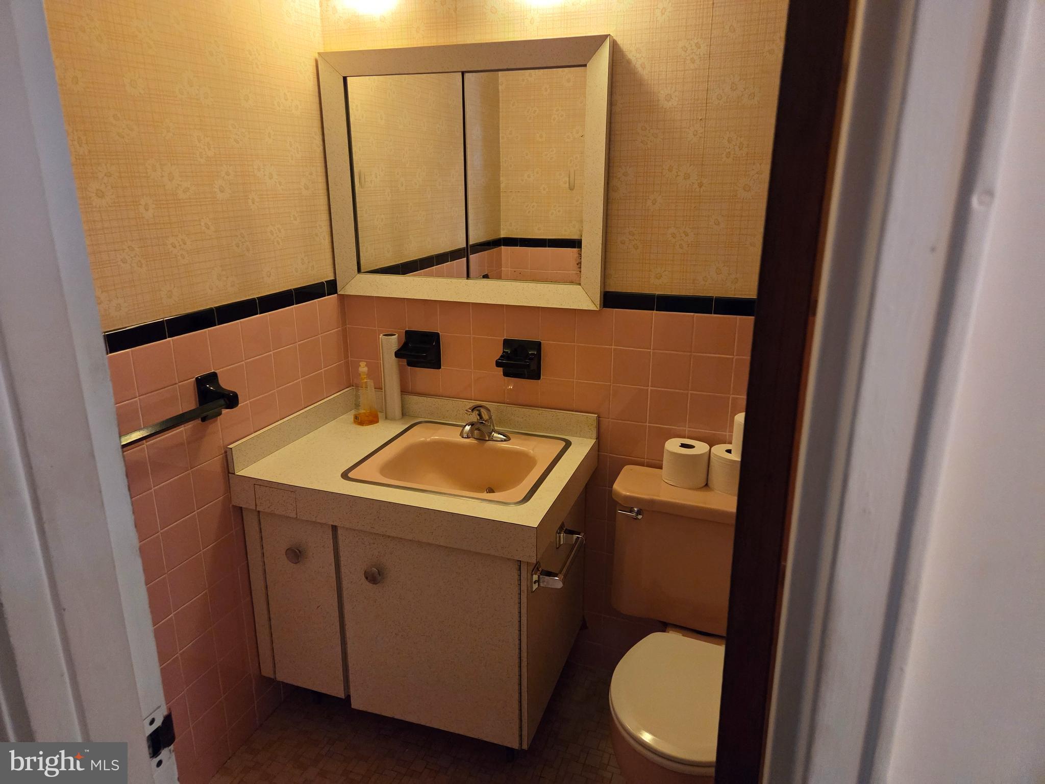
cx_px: 522
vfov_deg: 58.9
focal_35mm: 23
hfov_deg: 73.9
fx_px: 694
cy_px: 392
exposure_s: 1/120
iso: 1600
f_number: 1.8
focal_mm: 5.4
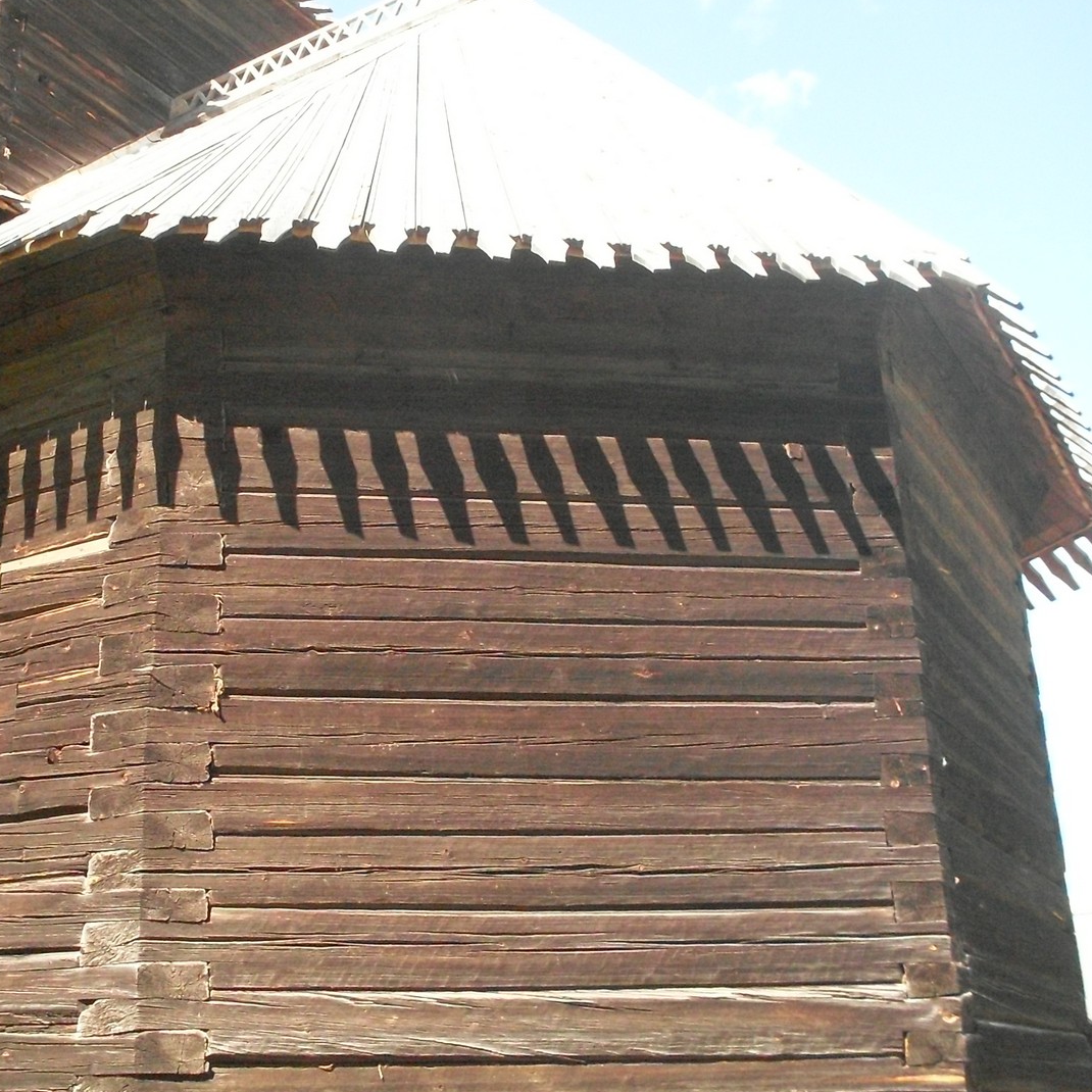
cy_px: 545
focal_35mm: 45
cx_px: 396
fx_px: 1606
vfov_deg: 37.6
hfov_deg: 37.3
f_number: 8.4
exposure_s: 1/180
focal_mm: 6.3
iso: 400
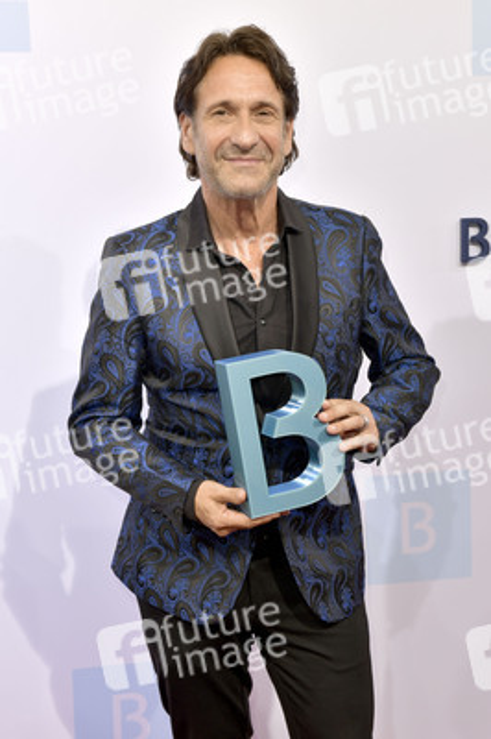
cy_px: 370
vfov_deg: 35.7
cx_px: 246
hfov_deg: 24.2
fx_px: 1148
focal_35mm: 56
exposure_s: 1/160
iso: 320
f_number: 7.1
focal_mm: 56
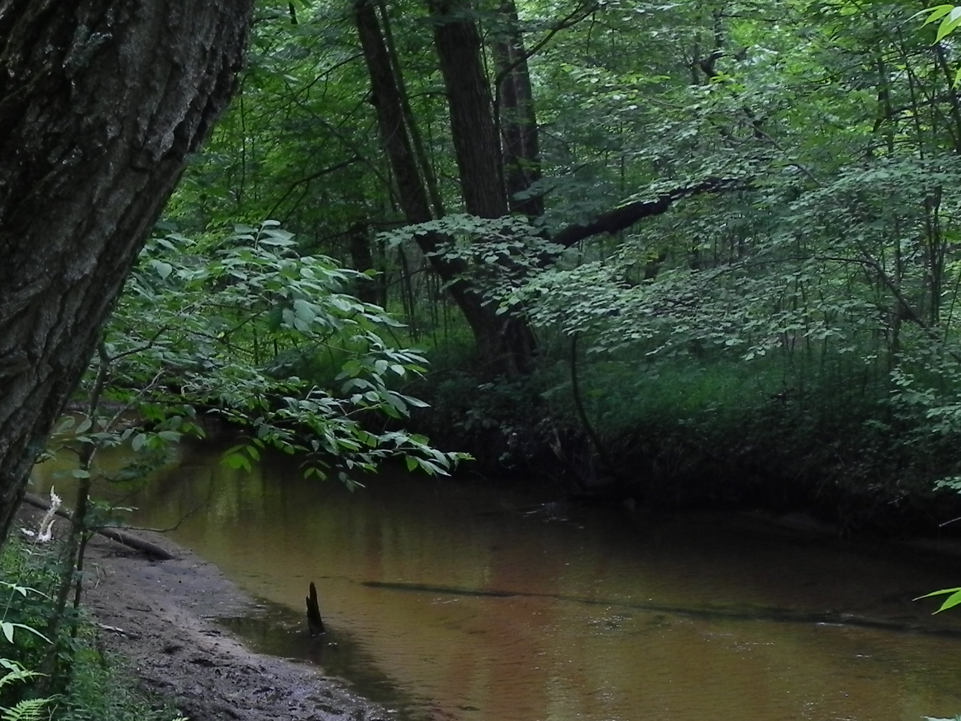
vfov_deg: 19.6
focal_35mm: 74
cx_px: 462
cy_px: 636
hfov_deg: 26.3
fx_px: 2054
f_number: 3.5
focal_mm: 6.6
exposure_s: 1/98
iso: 160
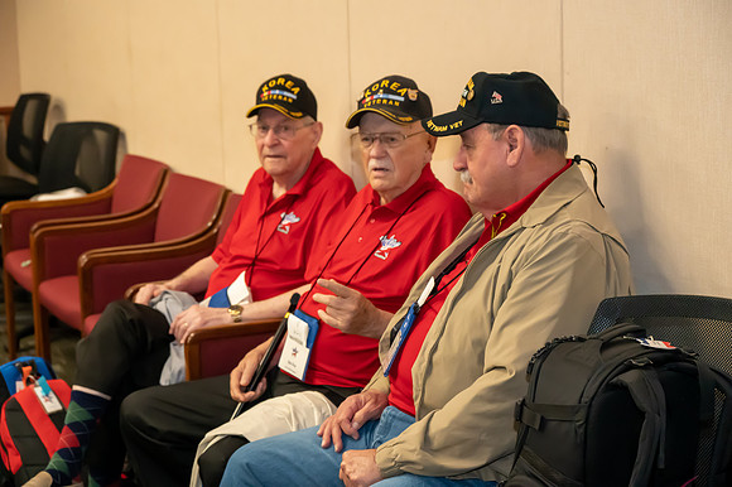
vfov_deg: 18.9
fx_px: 1463
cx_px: 366
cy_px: 244
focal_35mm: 72
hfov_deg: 28.1
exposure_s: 1/160
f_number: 6
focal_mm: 72
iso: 11400
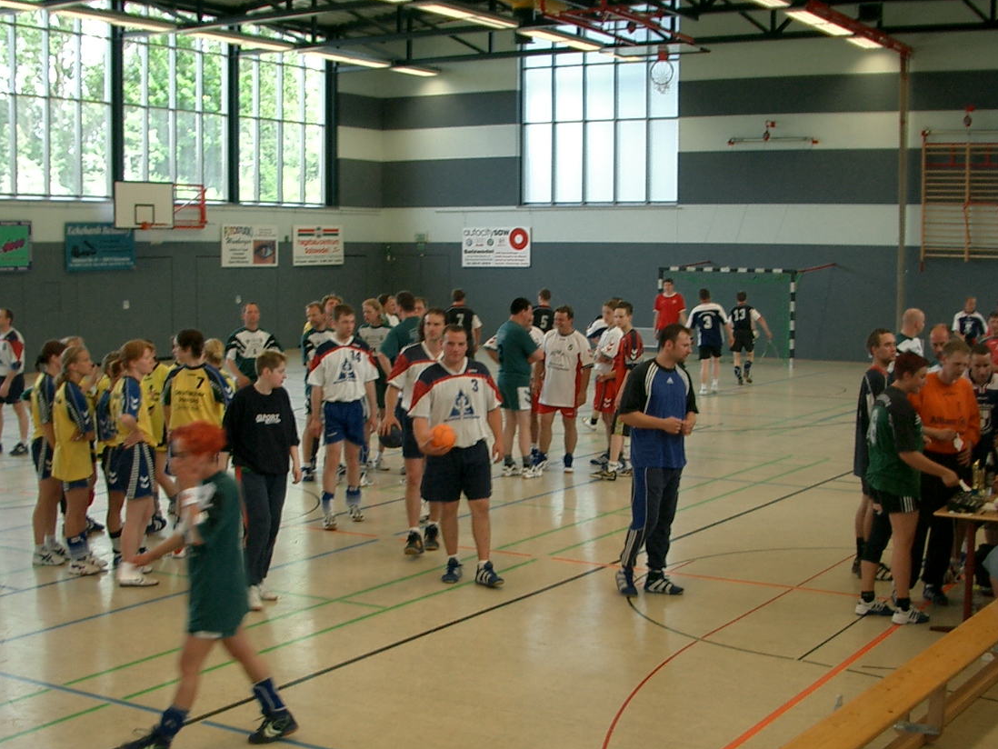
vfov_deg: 28.5
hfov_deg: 37.5
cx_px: 536
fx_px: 1471
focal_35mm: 51
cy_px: 459
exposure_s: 1/50
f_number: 2.6
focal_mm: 5.8
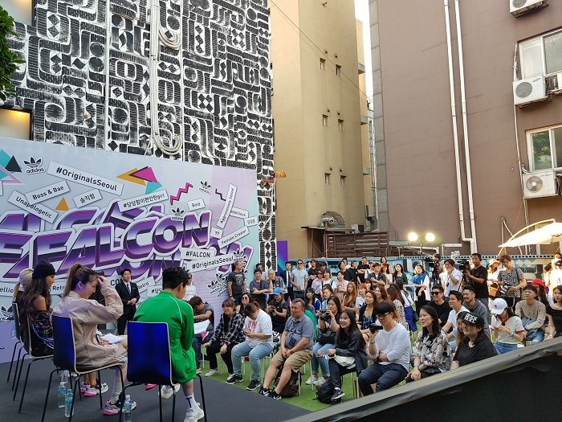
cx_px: 281
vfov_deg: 53.1
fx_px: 422
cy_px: 211
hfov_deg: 67.3
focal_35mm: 26
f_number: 1.7
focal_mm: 4.2
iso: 50
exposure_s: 1/100
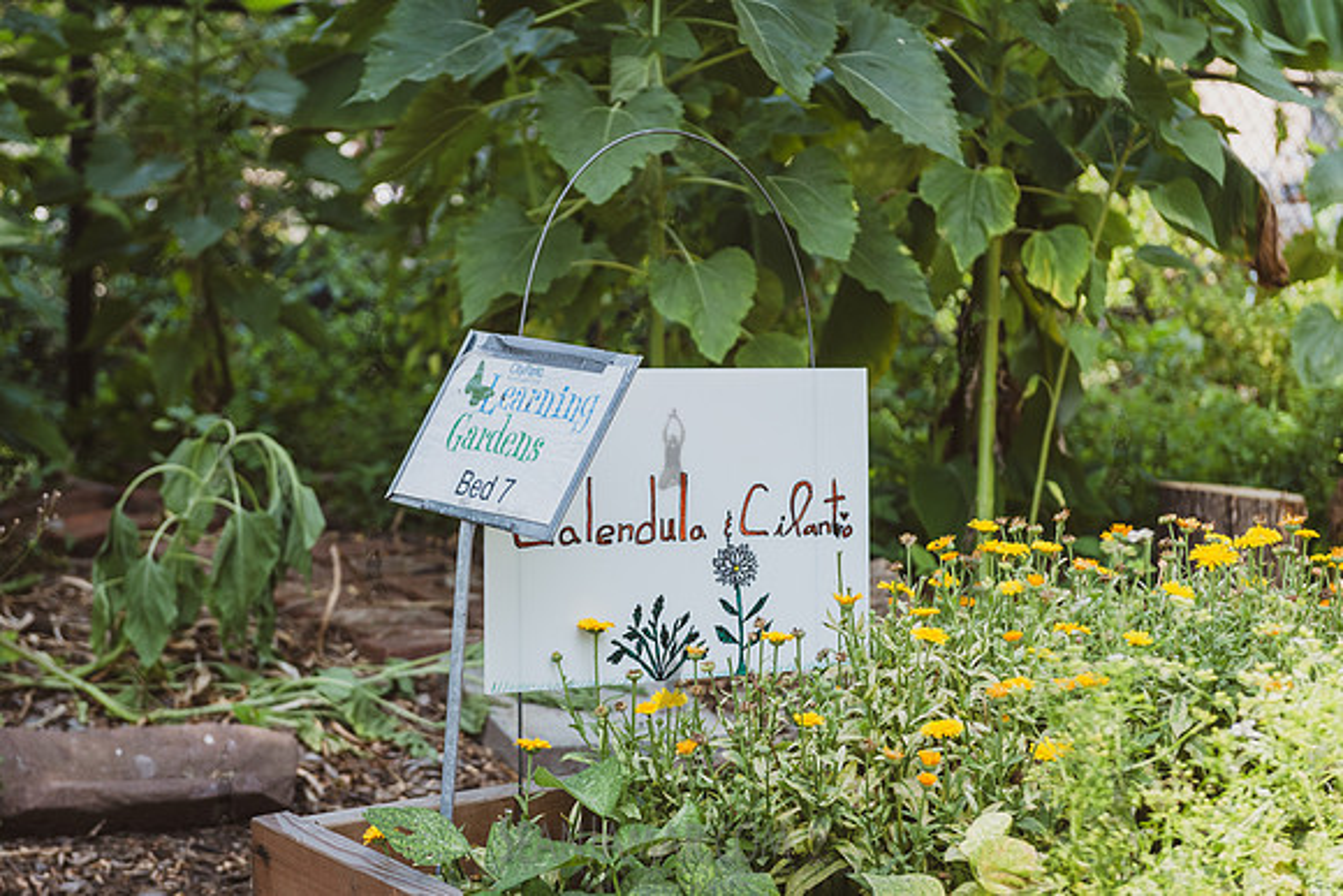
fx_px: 2771
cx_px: 648
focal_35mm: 74
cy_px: 447
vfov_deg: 18.4
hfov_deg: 27.2
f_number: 4
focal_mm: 70
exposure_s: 1/1250
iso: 500
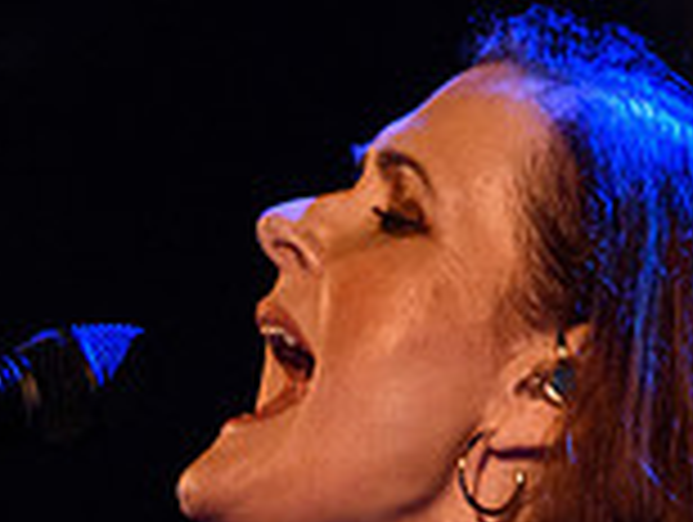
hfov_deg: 0.9
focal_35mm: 2167
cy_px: 758
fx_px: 43450
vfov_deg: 0.7
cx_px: 8
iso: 4000
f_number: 6.3
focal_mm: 550
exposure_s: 1/160
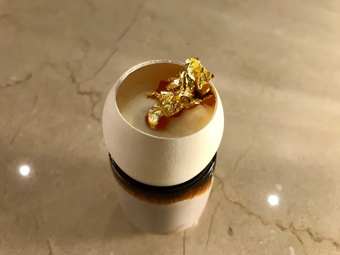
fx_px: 275
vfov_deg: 49.8
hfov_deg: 63.4
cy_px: 128
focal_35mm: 28
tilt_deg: -47.8
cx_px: 170
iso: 50
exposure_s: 1/17
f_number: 1.8
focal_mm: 3.99
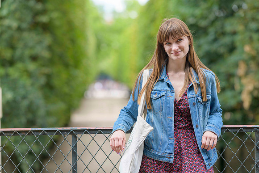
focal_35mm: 105
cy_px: 86
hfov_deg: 19.5
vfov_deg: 13.0
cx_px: 130
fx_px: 756
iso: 64
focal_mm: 105
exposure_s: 1/320
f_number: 2.5
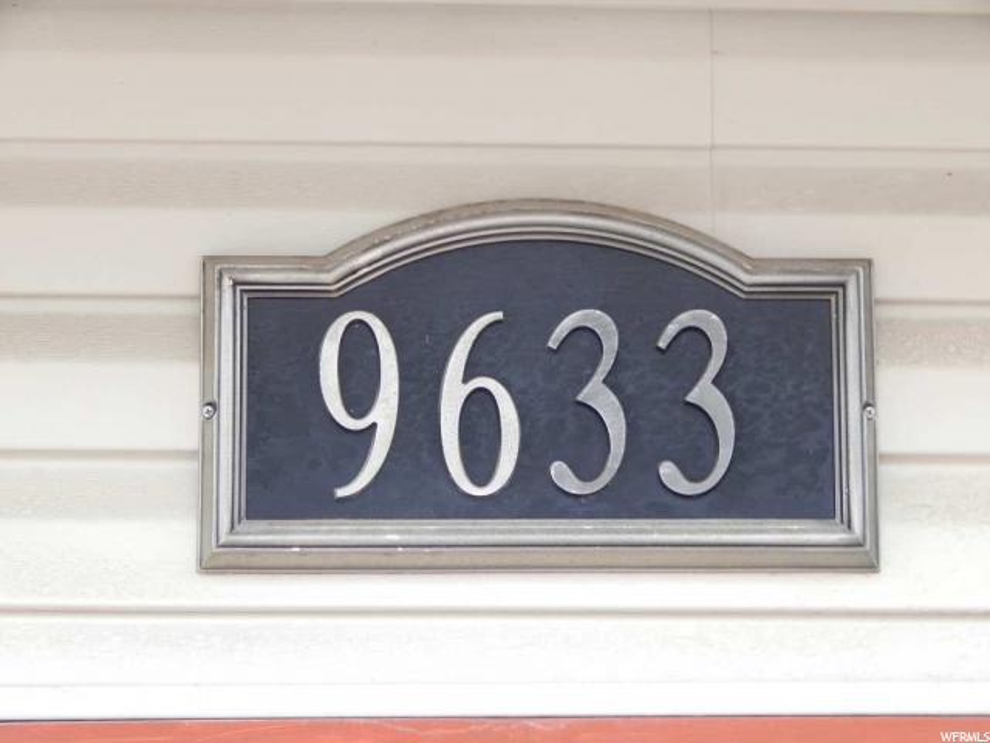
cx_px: 495
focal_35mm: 115
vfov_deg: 12.9
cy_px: 372
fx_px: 3289
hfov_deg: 17.1
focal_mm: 20.5
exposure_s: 1/30
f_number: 4.6
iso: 180
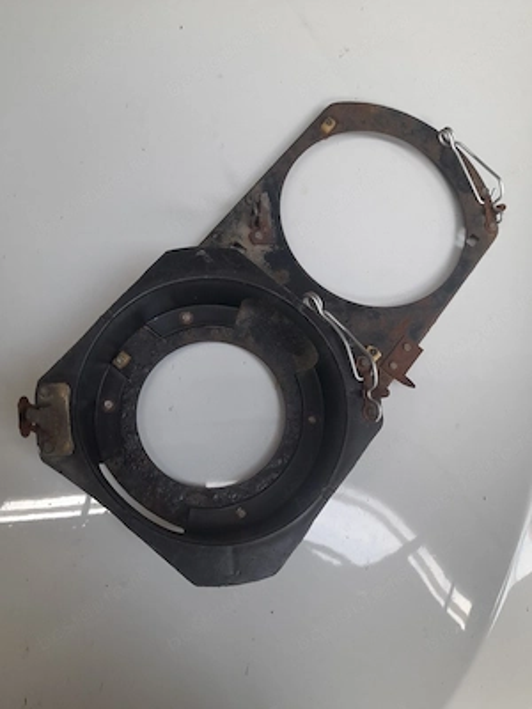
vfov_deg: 69.4
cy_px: 354
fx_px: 512
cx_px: 266
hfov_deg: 54.9
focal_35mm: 25
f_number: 2
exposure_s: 1/50
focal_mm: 4.6
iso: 40
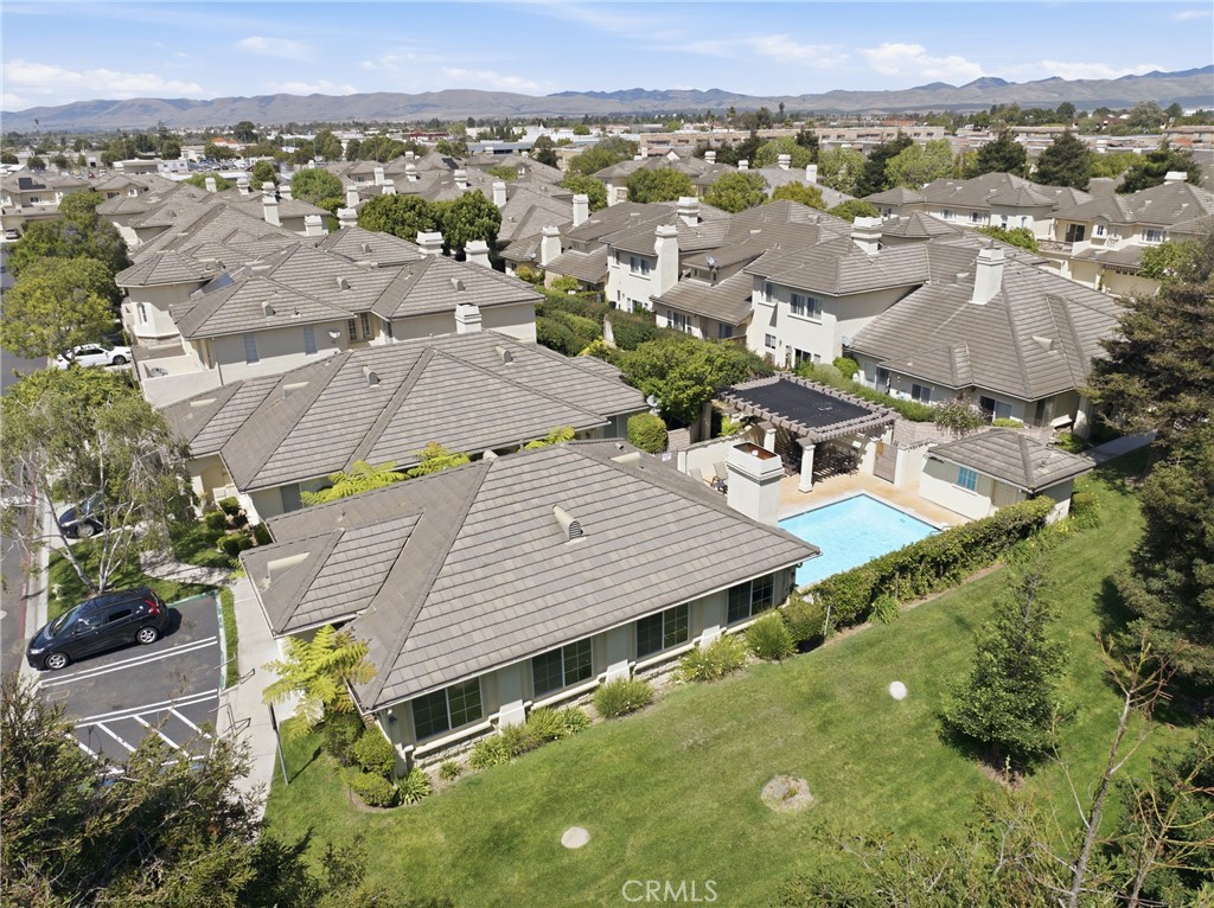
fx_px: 841
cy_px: 454
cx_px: 607
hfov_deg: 71.6
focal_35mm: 24
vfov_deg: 56.7
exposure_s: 1/2000
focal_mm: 12.3
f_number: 2.8
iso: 100
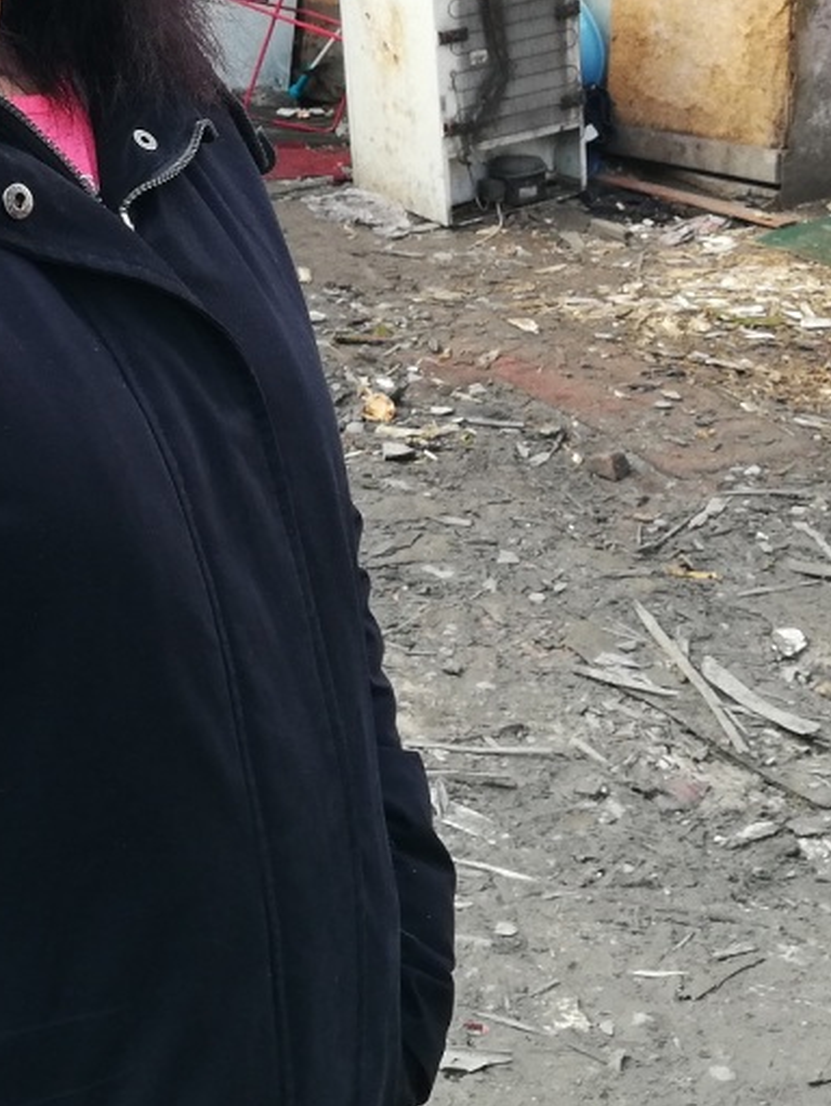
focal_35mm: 61
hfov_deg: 23.2
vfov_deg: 30.5
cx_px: 22
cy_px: 149
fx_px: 1950
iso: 64
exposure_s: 1/100
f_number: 2.2
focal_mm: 3.81
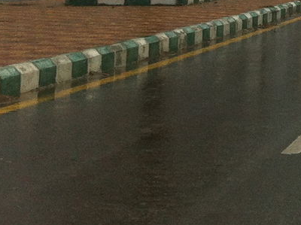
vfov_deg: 8.3
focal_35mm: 168
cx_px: 599
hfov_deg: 10.8
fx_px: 1459
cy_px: -266
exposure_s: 1/914
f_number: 2.8
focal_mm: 3.85
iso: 80
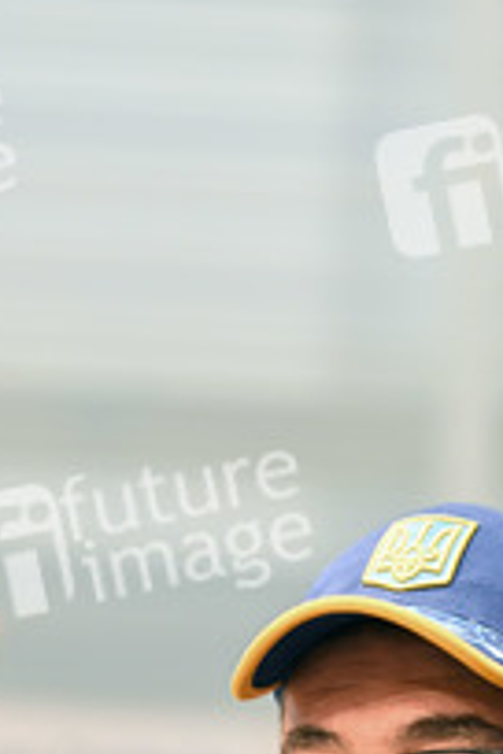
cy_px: 724
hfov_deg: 8.7
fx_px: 3290
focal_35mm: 157
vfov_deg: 12.9
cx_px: 229
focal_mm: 80
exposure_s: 1/320
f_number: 2.8
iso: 3200
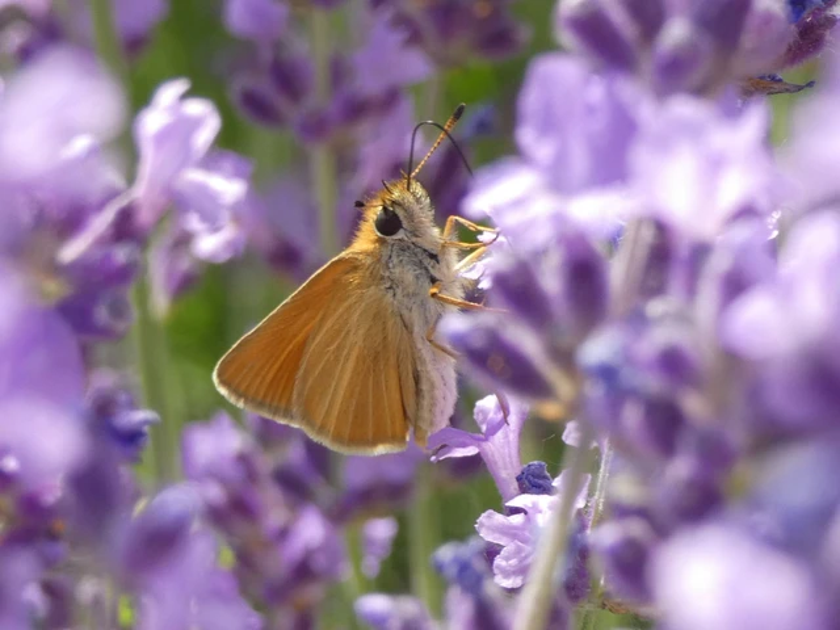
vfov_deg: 11.2
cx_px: 420
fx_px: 3203
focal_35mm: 132
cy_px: 315
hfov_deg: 14.9
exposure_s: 1/80
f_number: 5.2
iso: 125
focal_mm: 23.7
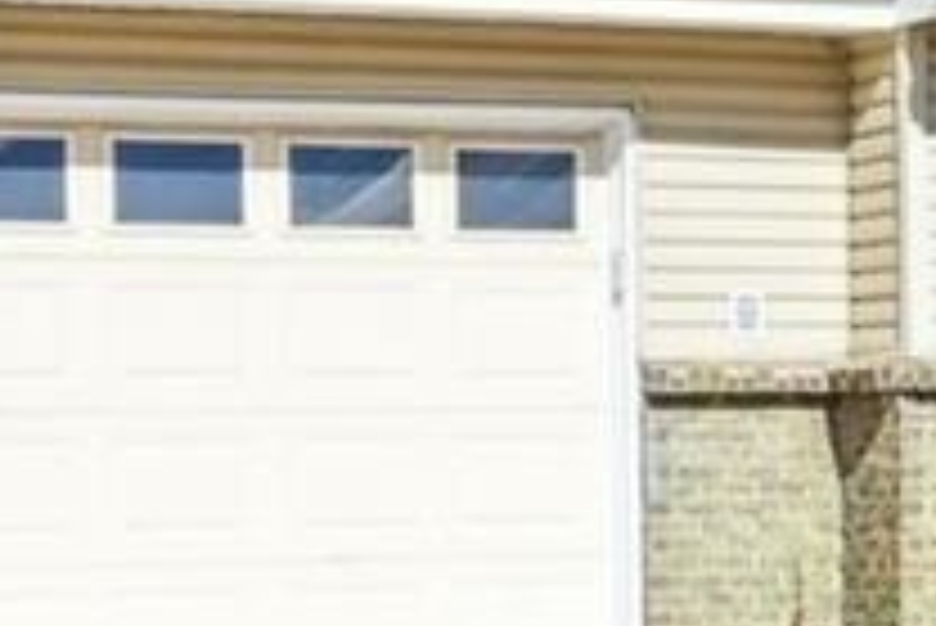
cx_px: 1458
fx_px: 3799
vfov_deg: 9.4
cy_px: 531
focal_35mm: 146
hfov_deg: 13.2
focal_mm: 19
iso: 400
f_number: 10
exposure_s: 1/1250
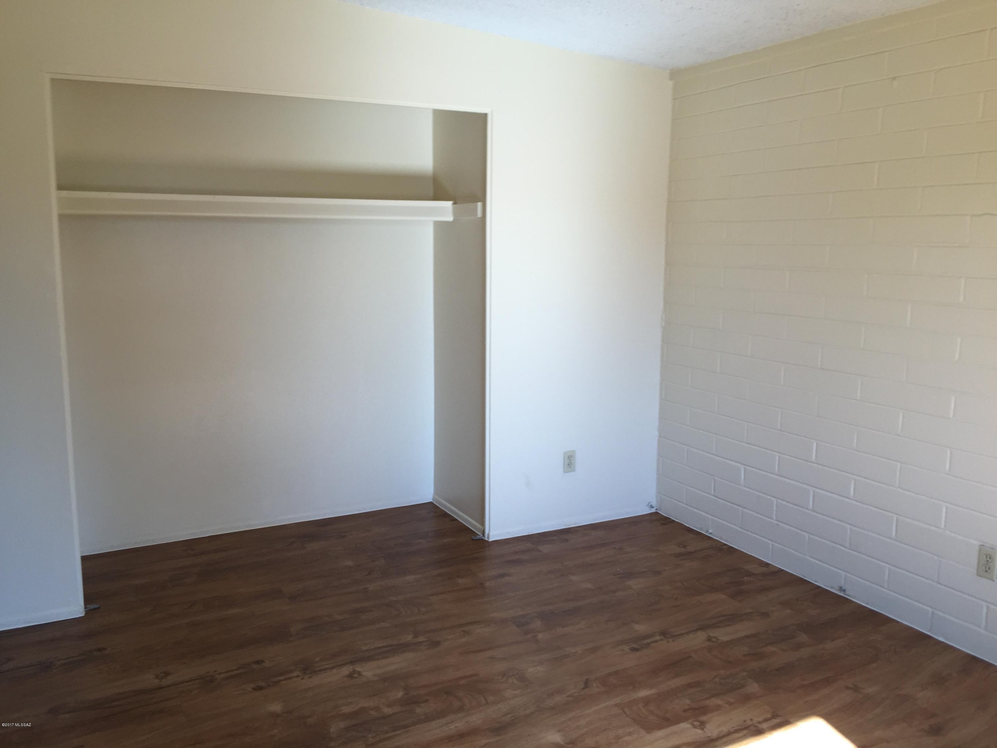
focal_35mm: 29
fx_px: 835
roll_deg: -2.3
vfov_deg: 48.2
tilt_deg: -6.9
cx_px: 498
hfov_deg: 61.7
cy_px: 374
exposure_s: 1/120
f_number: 2.2
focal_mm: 4.15
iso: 32
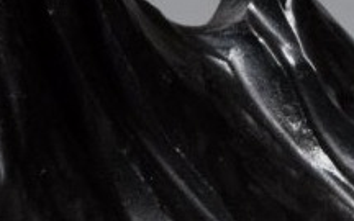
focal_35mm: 462
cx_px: -139
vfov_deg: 2.8
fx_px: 4455
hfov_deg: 4.5
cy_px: -201
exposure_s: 1/60
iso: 2200
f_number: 5.6
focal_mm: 55
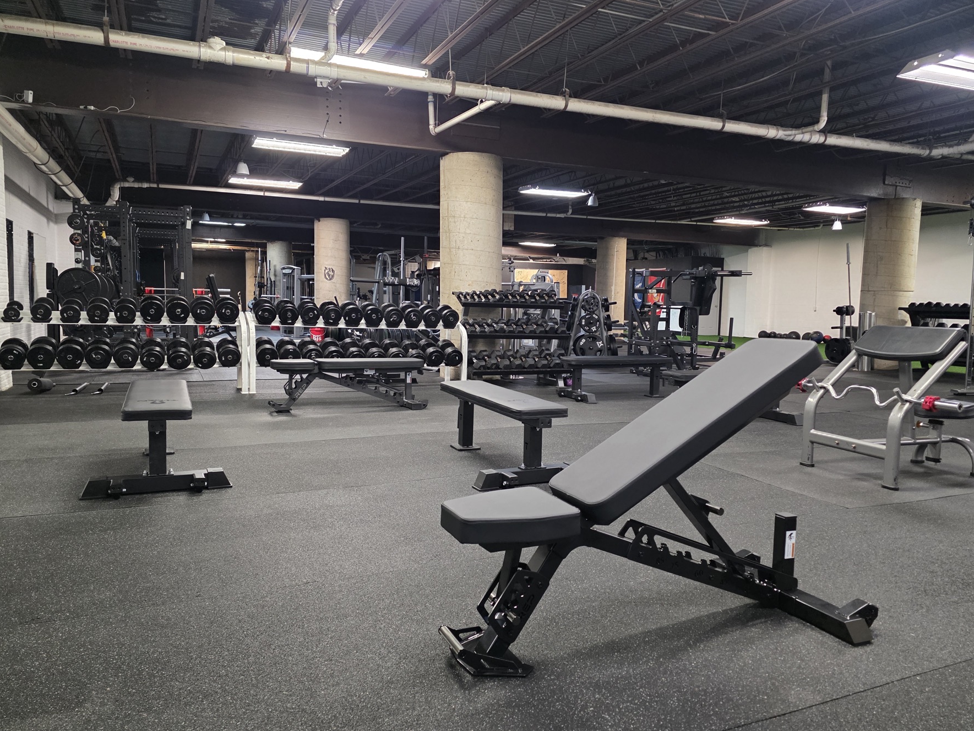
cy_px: 367
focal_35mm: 26
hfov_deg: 67.3
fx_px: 732
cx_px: 513
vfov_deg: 53.1
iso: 1000
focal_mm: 6.3
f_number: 1.7
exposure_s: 1/120
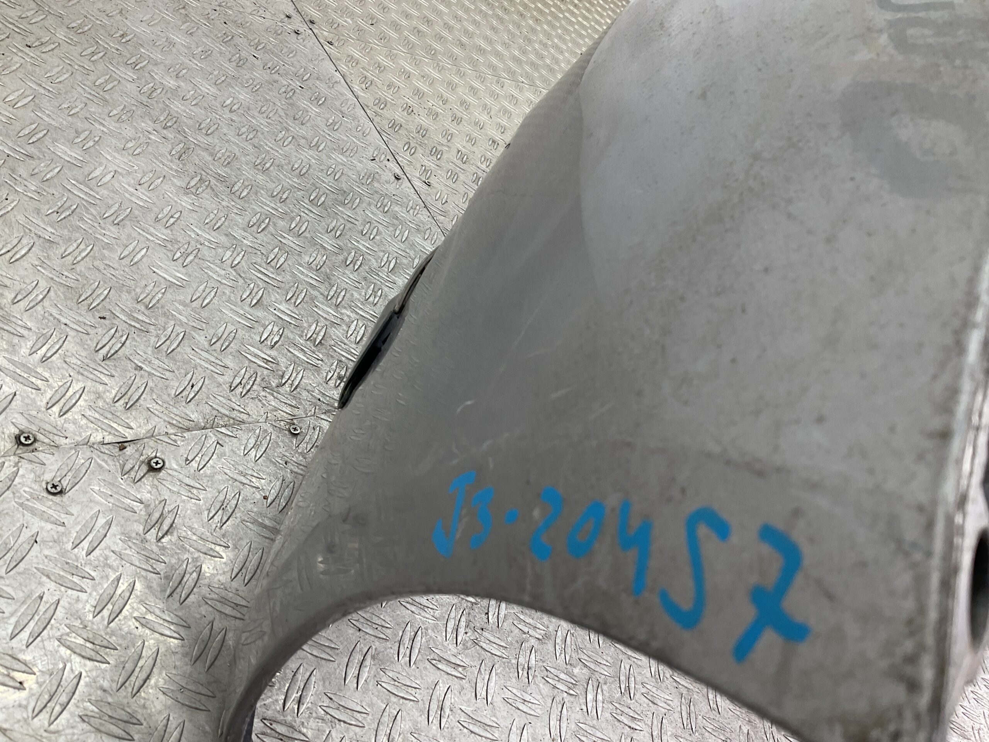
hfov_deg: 61.7
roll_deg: -42.1
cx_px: 494
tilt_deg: -35.7
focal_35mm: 29
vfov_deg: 48.2
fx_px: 829
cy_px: 371
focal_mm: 3
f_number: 1.8
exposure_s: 1/120
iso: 32
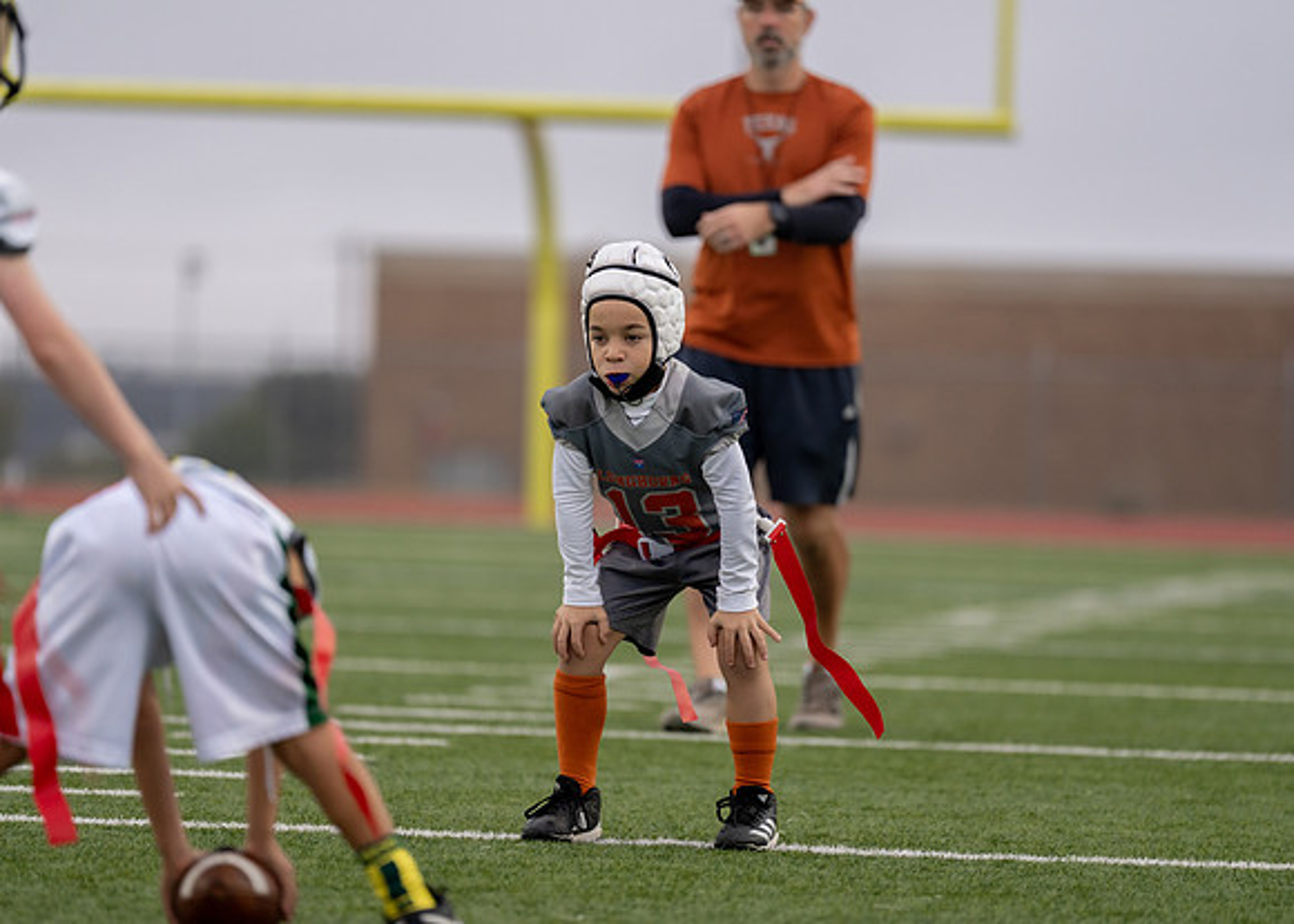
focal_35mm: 210
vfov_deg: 6.9
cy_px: 462
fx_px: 7700
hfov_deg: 9.6
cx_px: 647
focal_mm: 200
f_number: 2.8
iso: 500
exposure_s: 1/1000
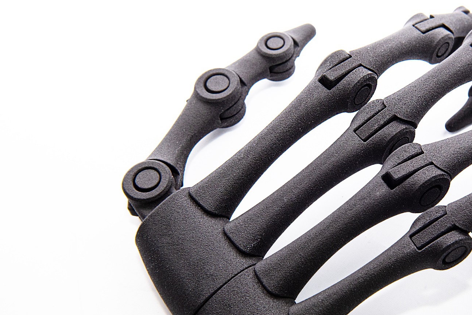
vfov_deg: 20.0
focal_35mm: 68
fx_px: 892
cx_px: 356
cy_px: 177
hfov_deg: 29.2
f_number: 13
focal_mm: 44
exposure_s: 1/125
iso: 500
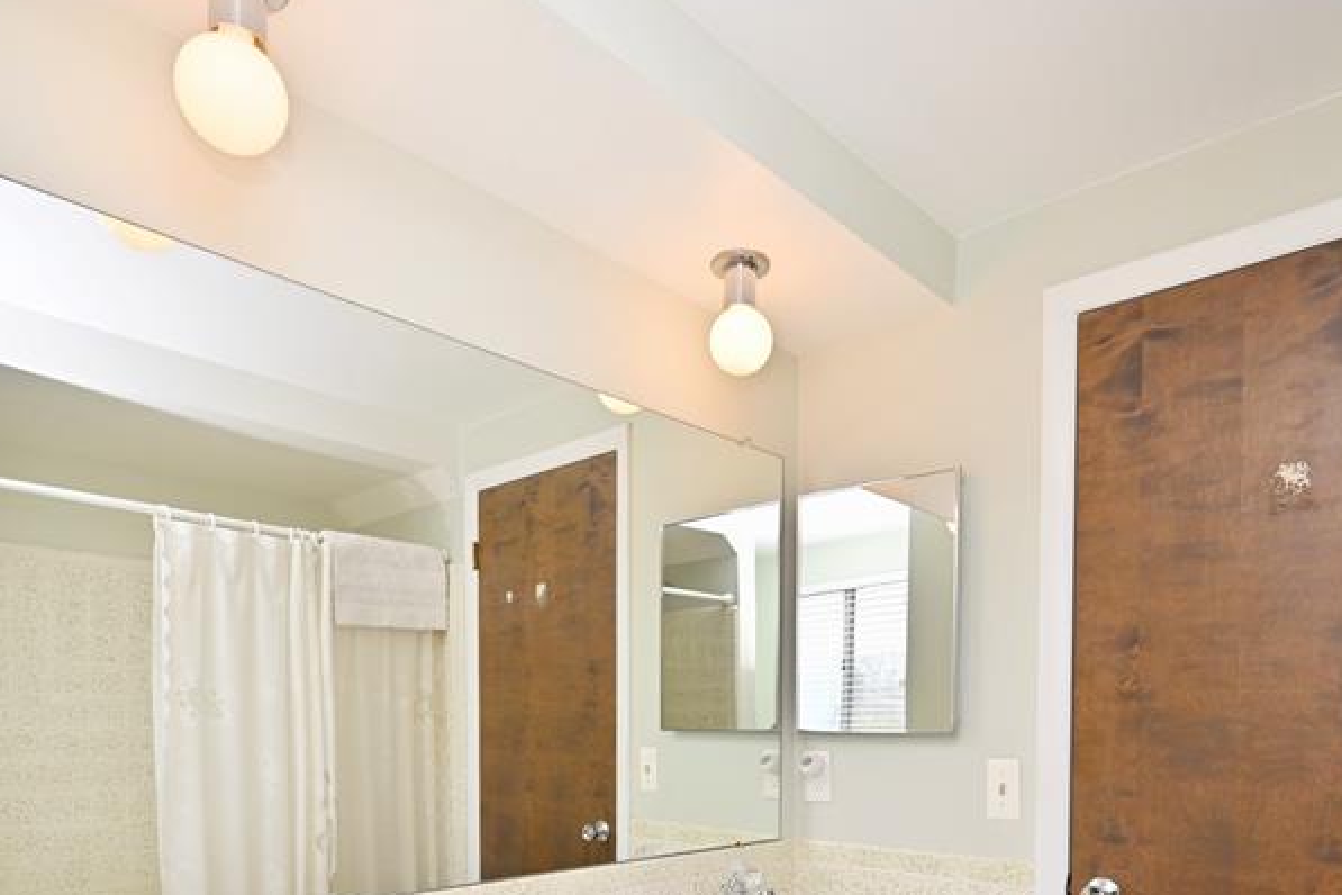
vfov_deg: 49.4
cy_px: 740
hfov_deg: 73.7
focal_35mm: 24
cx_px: 683
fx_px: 895
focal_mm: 14
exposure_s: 1/60
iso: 250
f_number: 10
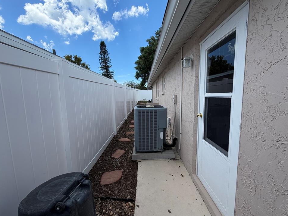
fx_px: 125
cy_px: 108
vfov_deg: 81.7
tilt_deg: -6.4
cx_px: 152
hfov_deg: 98.1
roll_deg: +0.1
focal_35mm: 15
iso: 32
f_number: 2.2
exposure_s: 1/770
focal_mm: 2.22
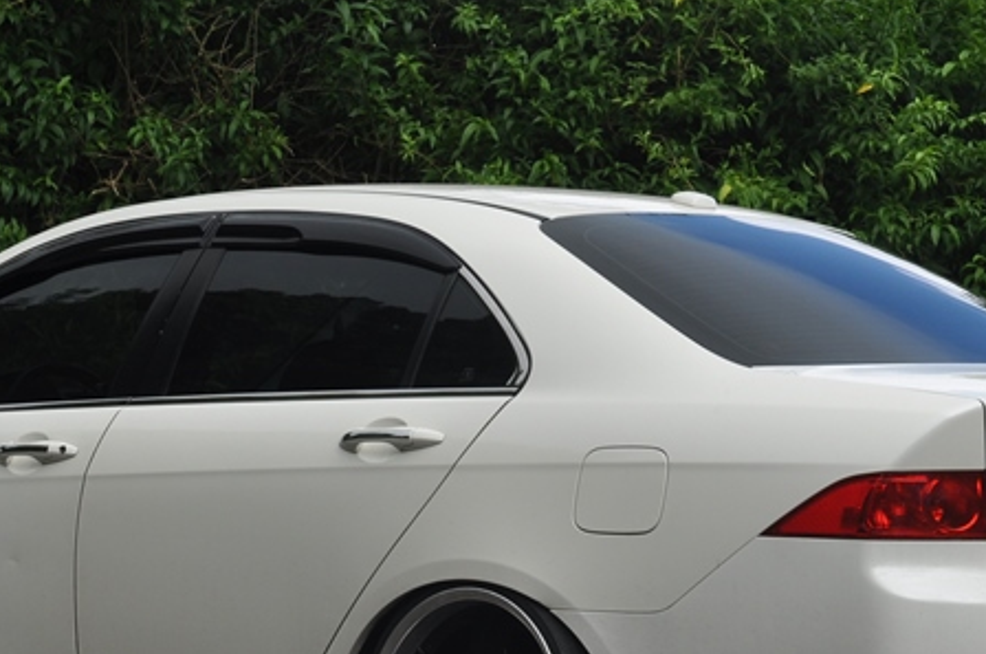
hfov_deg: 15.3
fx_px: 3664
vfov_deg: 10.2
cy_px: 286
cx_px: 440
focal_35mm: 134
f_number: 8
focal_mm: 40
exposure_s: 1/250
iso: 200
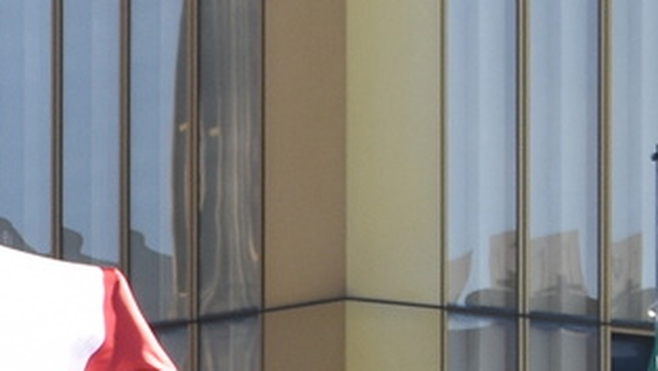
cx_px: -606
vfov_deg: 1.7
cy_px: 793
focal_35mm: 726
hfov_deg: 3.0
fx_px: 12673
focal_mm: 58
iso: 200
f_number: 8
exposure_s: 1/250
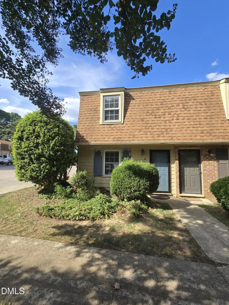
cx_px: 114
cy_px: 152
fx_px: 115
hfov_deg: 89.9
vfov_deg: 106.2
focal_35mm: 13
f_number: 2.2
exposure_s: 1/1099
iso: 50
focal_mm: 2.2
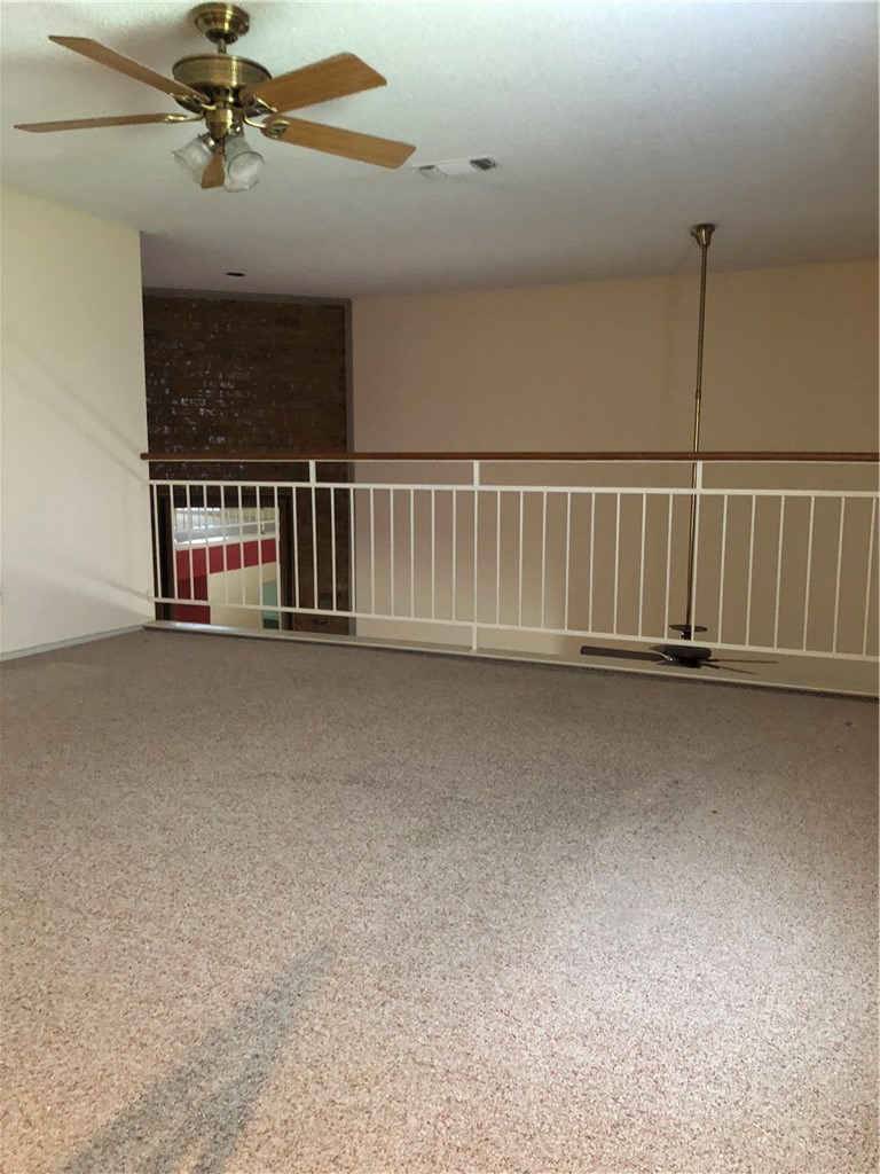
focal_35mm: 28
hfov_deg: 49.7
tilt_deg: -8.2
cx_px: 440
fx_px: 949
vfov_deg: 63.4
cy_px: 587
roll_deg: -0.3
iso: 100
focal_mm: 3.99
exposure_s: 1/6
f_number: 1.8
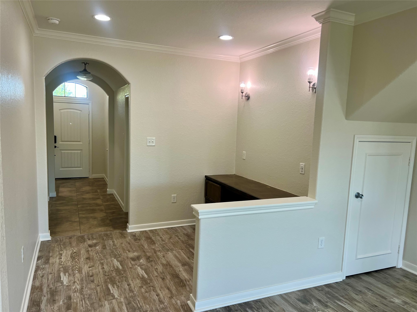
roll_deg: -2.4
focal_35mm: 26
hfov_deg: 67.3
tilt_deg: -6.8
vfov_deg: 53.1
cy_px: 156
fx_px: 313
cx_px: 208
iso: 100
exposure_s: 1/120
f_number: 1.5
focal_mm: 5.7
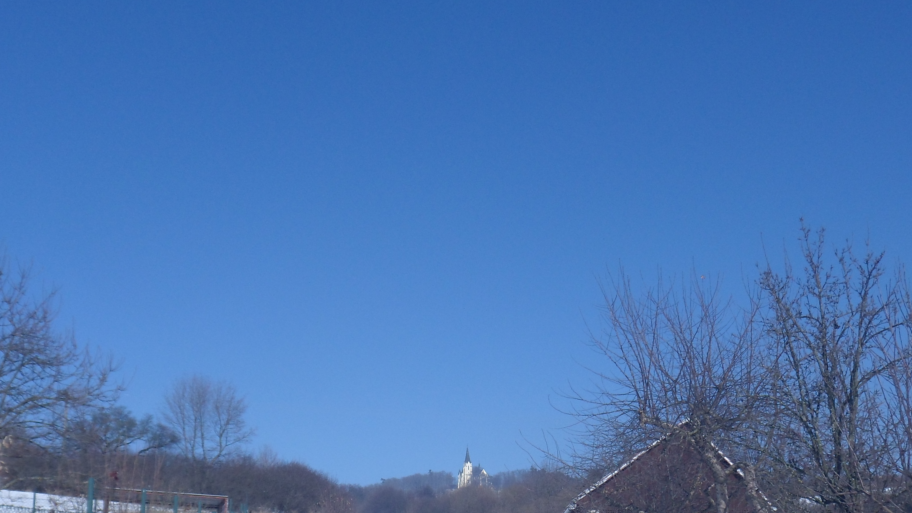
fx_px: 1209
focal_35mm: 50
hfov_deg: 41.3
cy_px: 424
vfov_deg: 23.5
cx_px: 511
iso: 80
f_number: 10.4
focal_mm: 5.7
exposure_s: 1/180
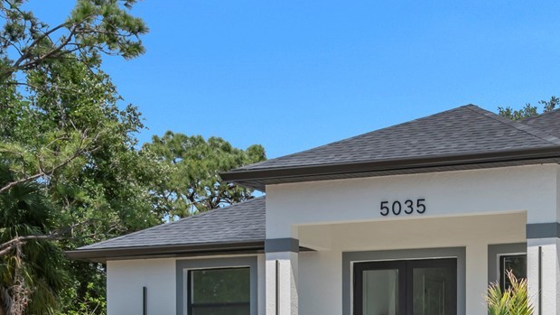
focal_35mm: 86
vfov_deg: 13.6
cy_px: 402
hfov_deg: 24.1
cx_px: 492
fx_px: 1277
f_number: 8
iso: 100
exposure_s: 1/500
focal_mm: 20
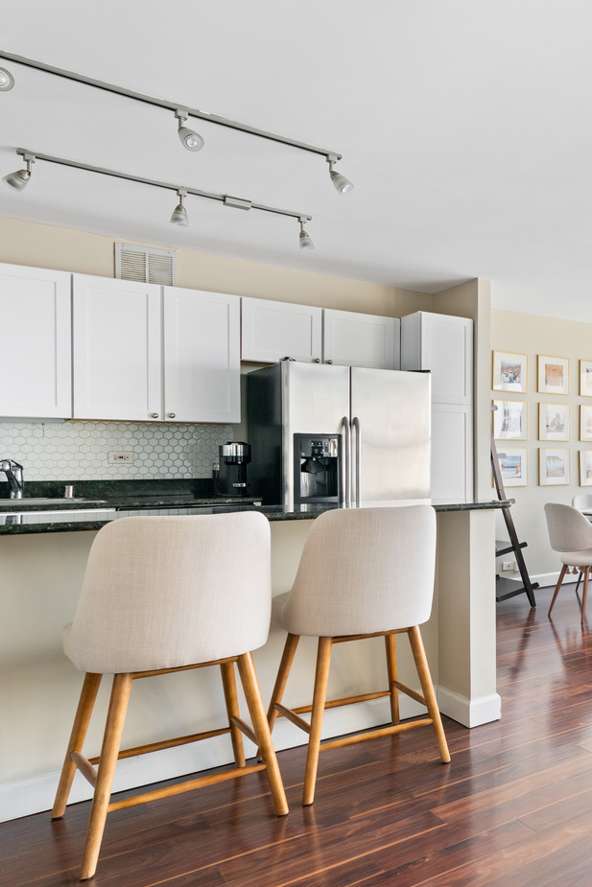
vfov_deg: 65.4
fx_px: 690
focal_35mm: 28
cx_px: 700
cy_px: 463
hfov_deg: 36.5
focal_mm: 16
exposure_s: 1/20
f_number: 7.1
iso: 320
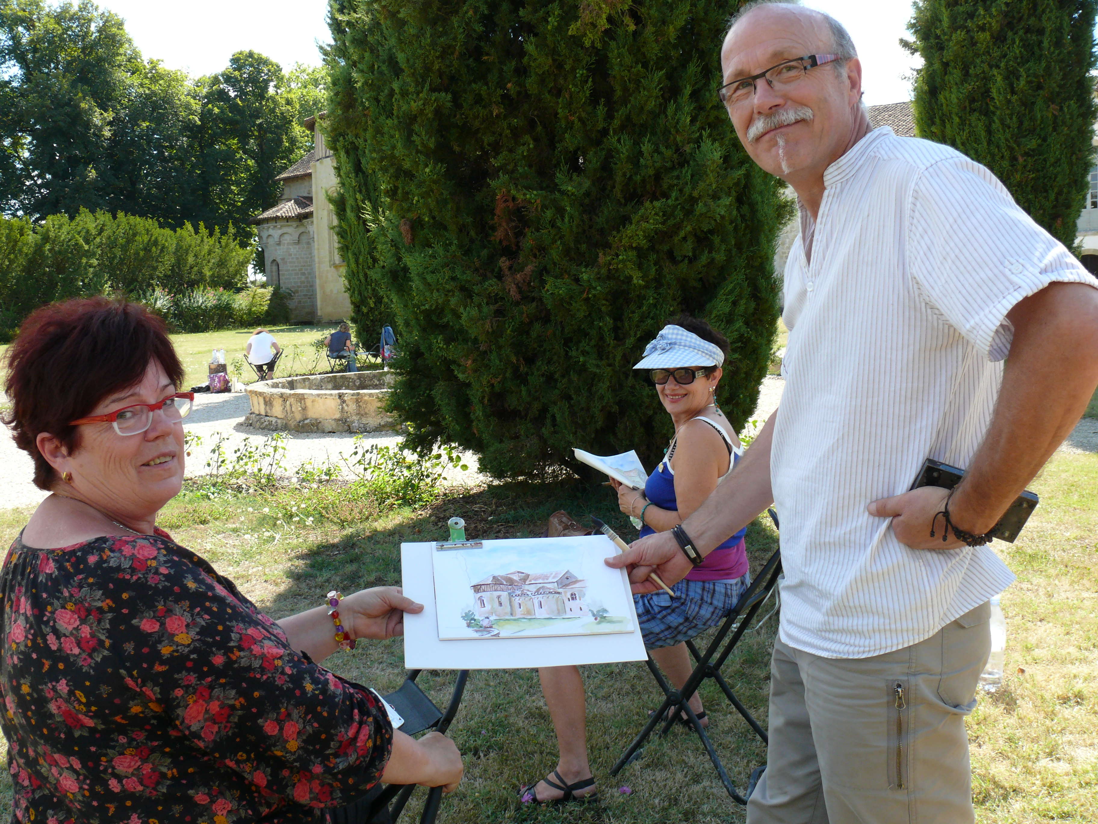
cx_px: 549
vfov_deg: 40.7
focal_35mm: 35
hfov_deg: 52.6
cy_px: 412
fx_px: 1110
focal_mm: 7.4
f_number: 4
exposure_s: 1/200
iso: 100
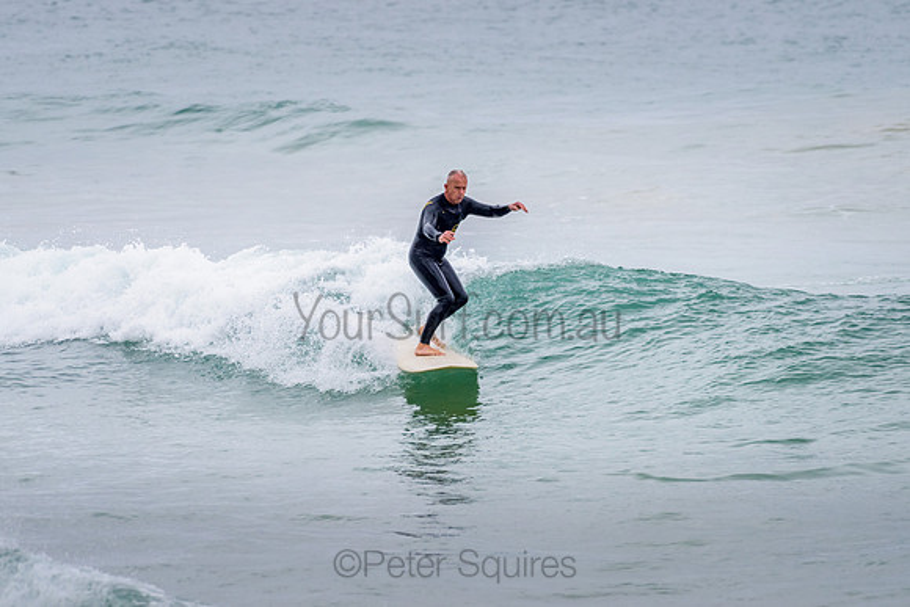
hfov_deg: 3.4
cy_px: 278
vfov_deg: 2.2
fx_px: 15507
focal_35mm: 613
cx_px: 453
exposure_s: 1/1000
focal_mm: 500
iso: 400
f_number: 5.6
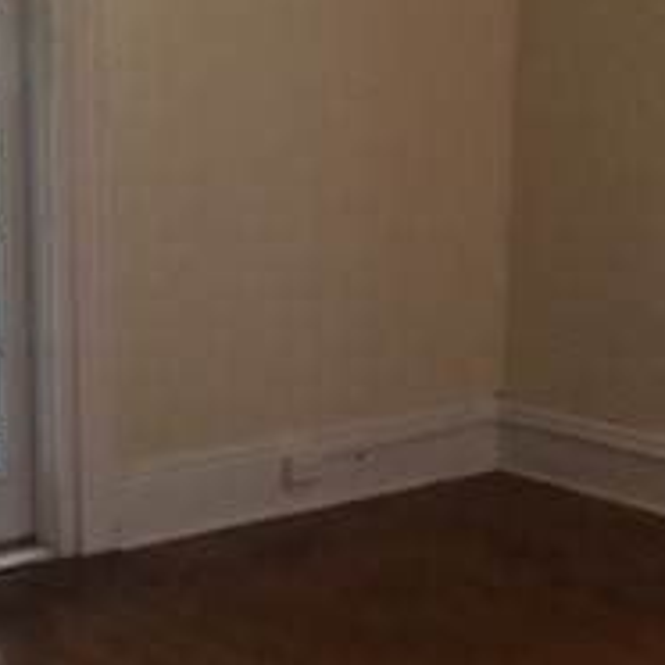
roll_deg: +2.3
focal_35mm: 88
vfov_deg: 19.7
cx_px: -21
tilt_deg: -13.8
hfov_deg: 19.1
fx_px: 1913
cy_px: 358
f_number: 2.2
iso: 125
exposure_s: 1/30
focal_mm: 4.15
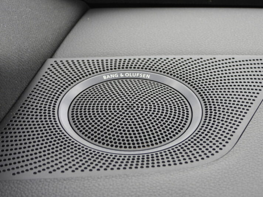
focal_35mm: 91
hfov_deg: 21.5
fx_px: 691
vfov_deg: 16.2
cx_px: 132
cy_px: 98
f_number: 3.5
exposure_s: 1/60
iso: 110
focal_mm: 16.3
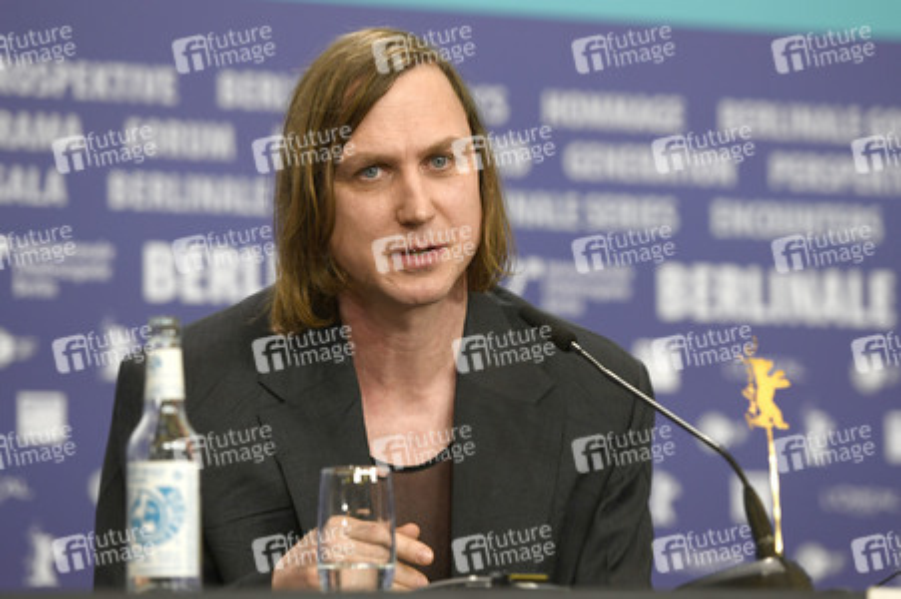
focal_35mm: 165
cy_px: 300
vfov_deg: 8.3
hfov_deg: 12.5
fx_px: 4126
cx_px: 450
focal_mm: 165
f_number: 3.5
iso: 1000
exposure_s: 1/250
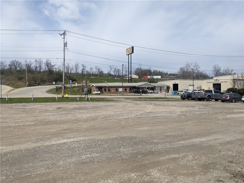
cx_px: 122
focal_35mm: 27
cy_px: 92
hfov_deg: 65.3
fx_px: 190
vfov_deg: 51.4
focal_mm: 4.38
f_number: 1.73
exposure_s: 1/4695
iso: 62
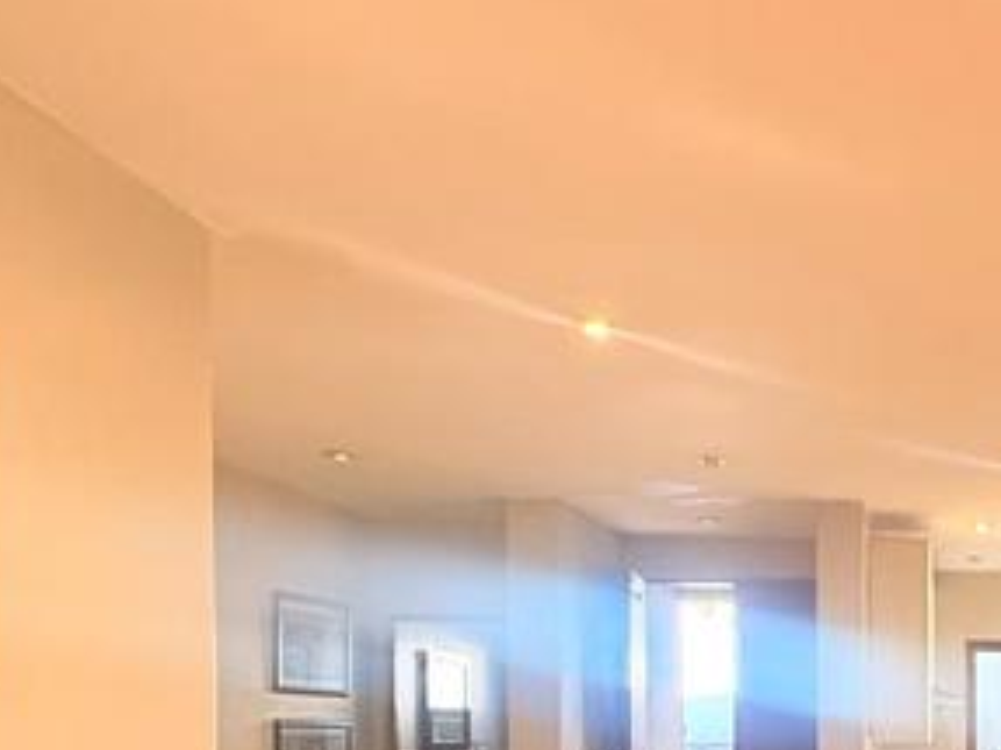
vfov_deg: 33.5
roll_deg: +0.0
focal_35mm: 39
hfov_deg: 40.9
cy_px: 760
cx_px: 1032
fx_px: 1127
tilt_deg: -0.2
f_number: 2.2
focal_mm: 2.22
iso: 500
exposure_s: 1/50
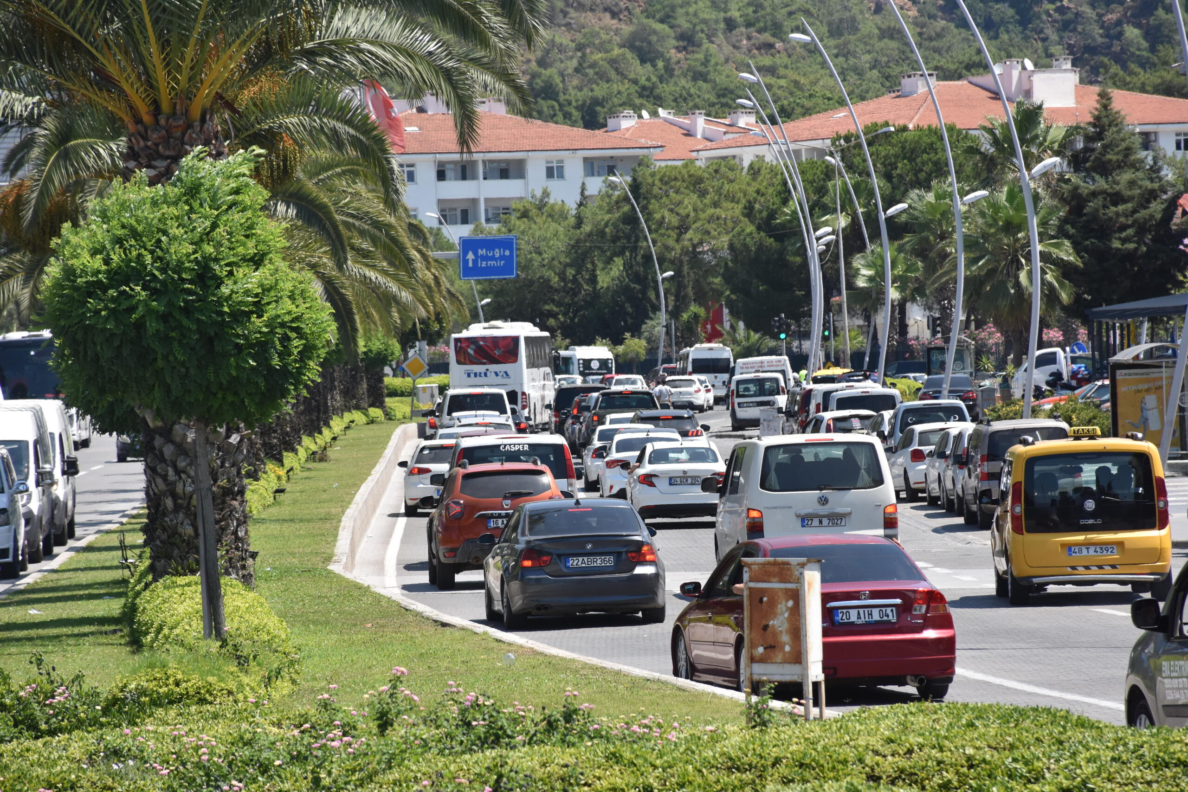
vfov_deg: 6.5
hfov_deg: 9.8
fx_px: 6930
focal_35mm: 210
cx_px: 594
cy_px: 396
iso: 500
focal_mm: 140
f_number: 8
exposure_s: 1/1000
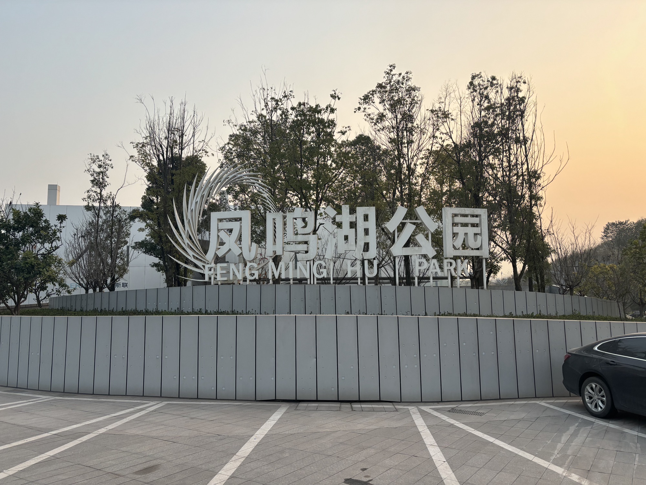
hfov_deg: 67.3
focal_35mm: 26
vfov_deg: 53.1
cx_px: 323
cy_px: 242
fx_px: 485
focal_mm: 5.96
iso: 50
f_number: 1.6
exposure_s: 1/458
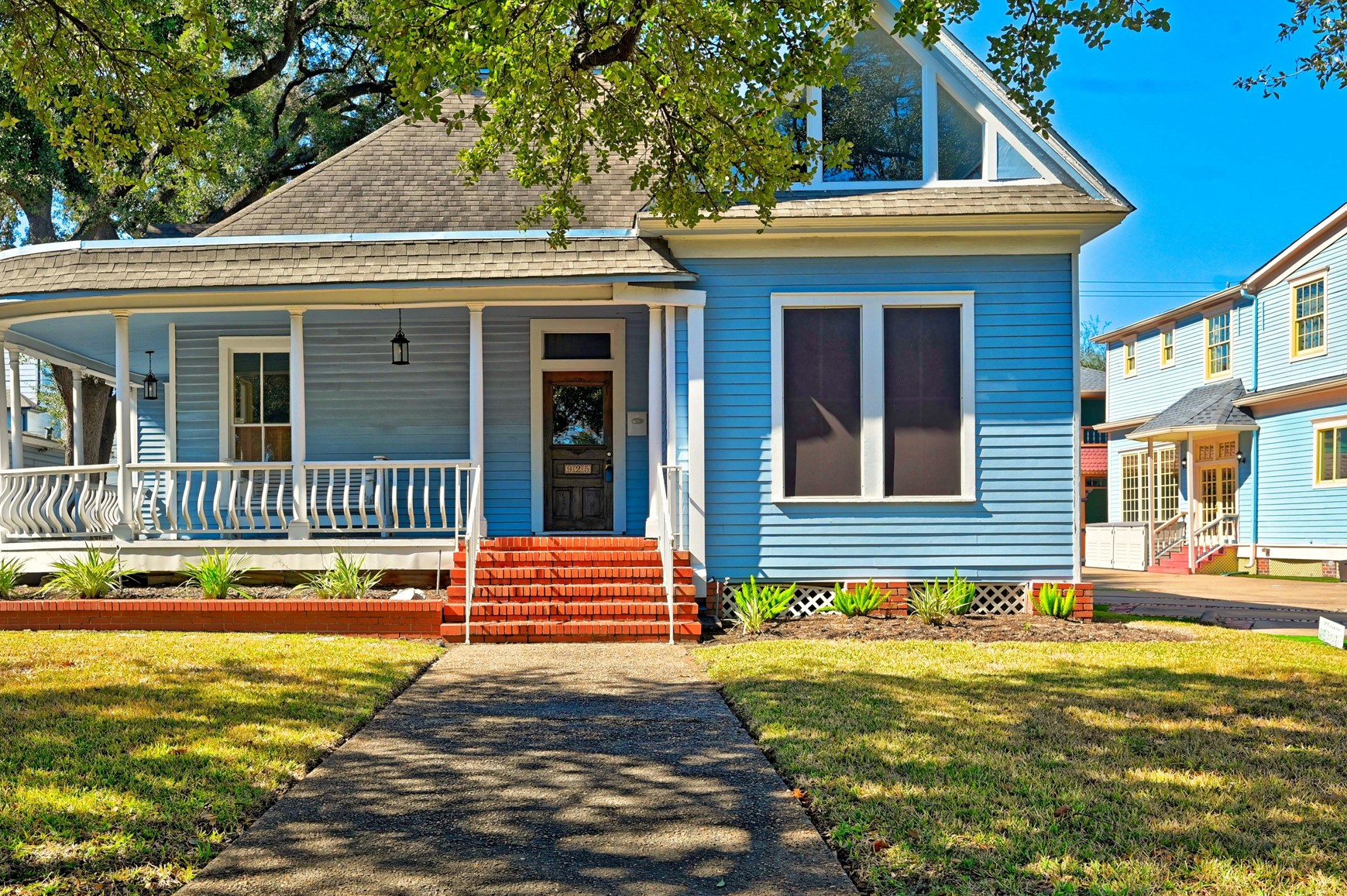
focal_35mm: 31
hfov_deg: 60.4
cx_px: 534
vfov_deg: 42.5
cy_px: 551
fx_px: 1145
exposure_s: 1/250
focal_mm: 24.5
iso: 400
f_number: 8
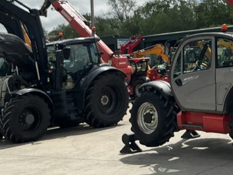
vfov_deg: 19.8
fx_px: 485
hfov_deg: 25.5
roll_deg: +2.8
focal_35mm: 72
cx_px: 239
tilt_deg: +12.4
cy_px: -5
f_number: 1.8
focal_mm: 3
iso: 25
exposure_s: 1/2058
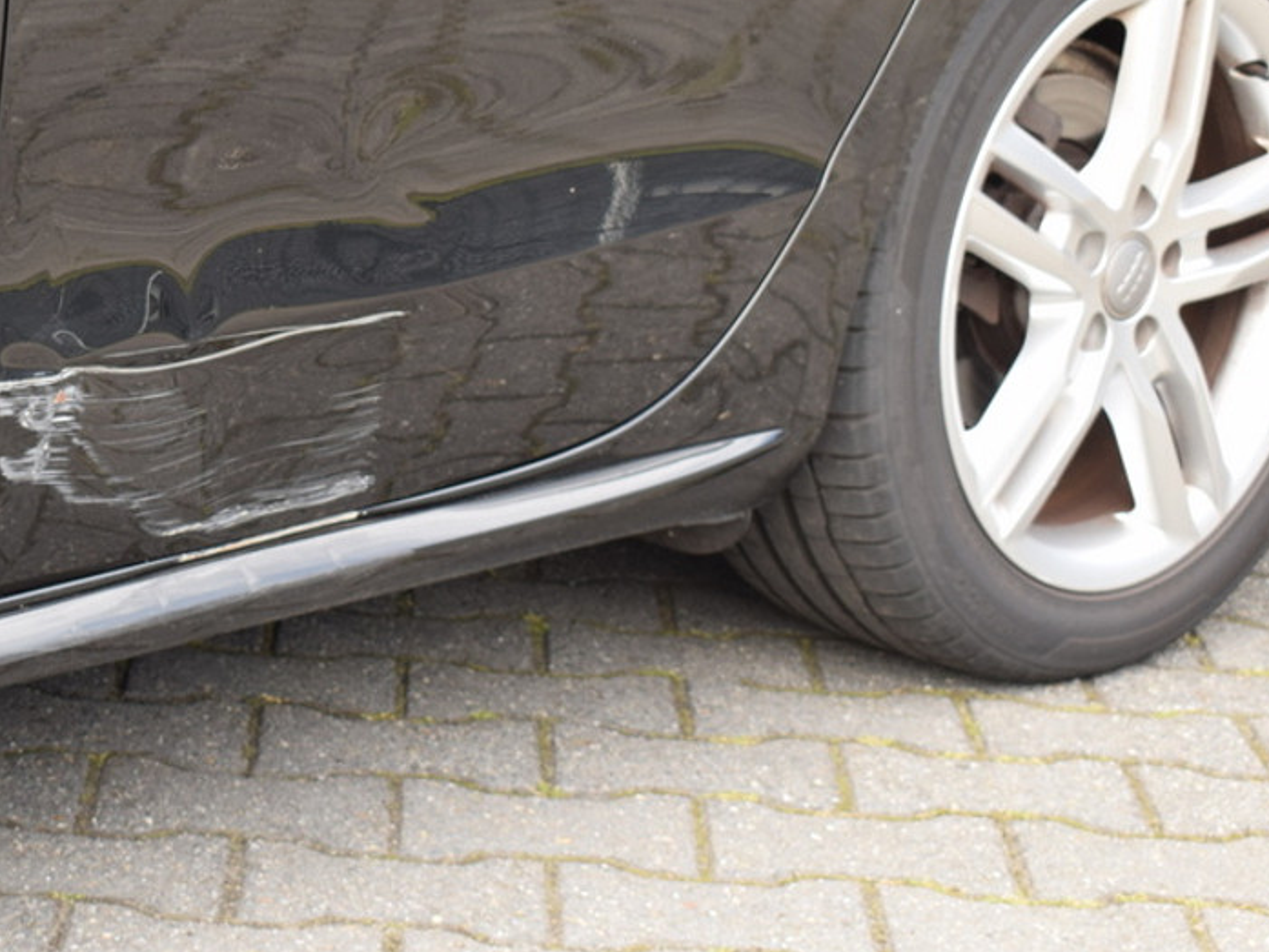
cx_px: 78
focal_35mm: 110
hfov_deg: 17.6
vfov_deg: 13.4
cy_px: 245
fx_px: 4033
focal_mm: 38
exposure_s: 1/160
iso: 400
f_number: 6.3
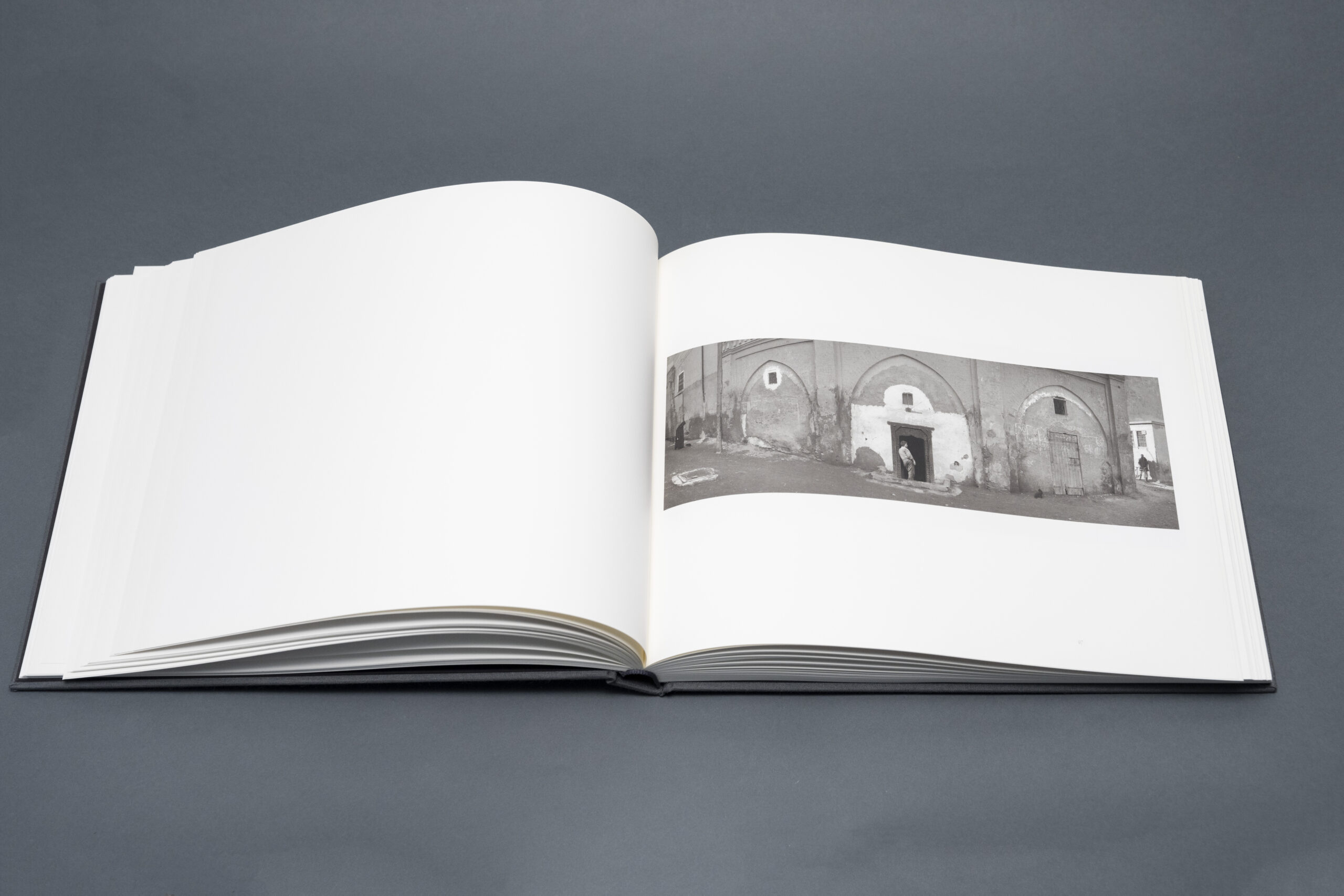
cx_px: 672
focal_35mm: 46
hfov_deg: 42.7
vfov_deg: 29.2
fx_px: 1717
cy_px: 448
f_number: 5.6
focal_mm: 46
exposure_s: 1/125
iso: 800
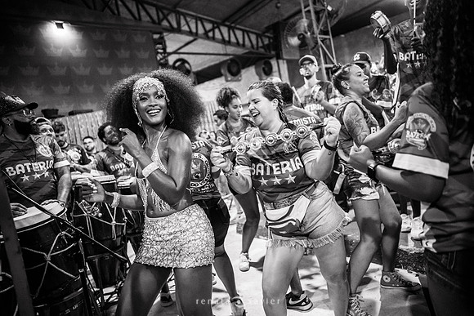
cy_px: 158
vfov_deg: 53.2
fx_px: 316
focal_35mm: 24
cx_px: 237
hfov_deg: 73.7
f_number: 1.8
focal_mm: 24
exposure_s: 1/320
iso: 1600
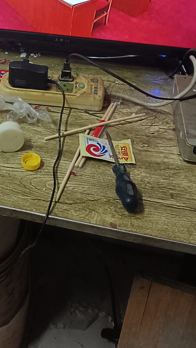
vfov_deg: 37.8
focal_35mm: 53
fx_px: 490
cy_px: 72
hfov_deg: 22.1
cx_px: 16
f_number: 1.8
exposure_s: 1/50
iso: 2728
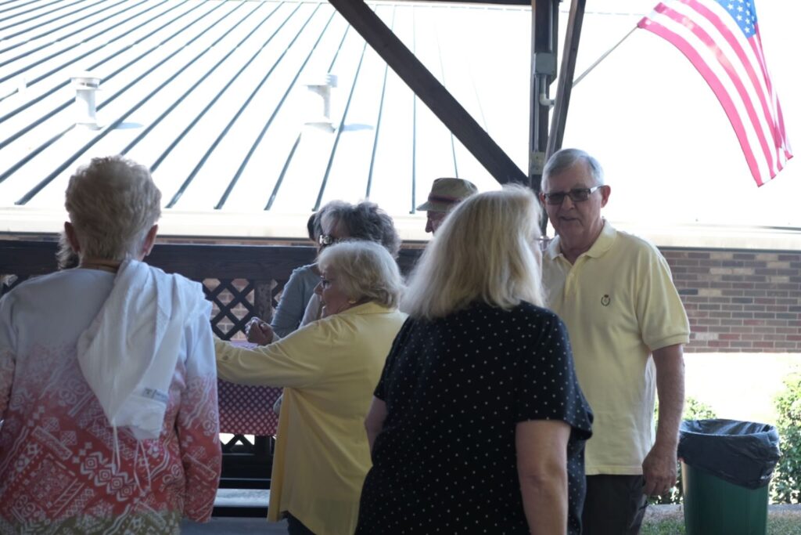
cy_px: 268
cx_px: 400
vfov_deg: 37.9
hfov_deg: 54.4
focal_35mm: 35
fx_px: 779
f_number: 2.8
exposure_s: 1/160
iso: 160
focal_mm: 23
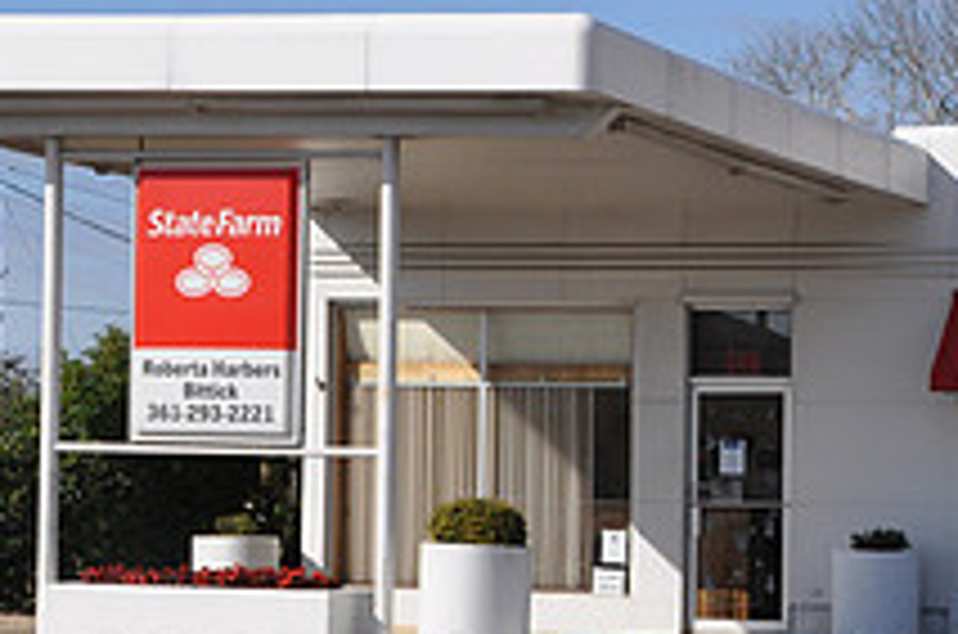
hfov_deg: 15.4
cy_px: 447
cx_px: 931
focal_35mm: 131
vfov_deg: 10.4
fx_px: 3478
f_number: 14
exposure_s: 1/200
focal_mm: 32
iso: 200
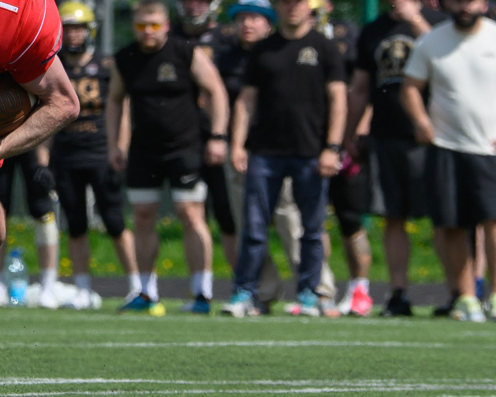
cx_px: -32
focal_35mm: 736
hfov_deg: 2.6
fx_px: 10803
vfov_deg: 2.1
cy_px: 101
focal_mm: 185
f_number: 5.6
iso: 200
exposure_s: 1/2000
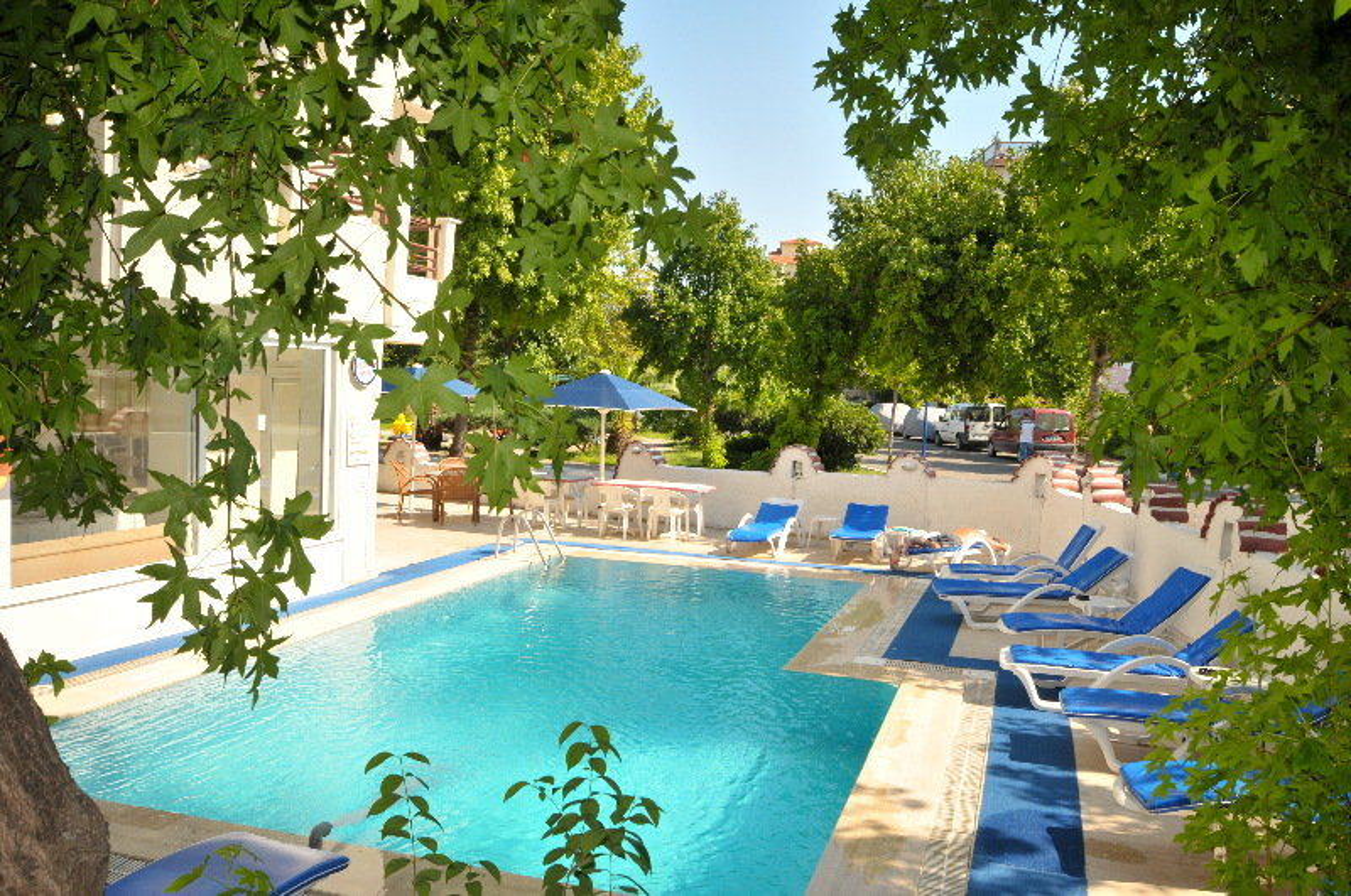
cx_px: 676
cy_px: 448
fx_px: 1124
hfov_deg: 62.0
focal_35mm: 30
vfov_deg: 43.5
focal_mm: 20
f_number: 8
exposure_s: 1/250
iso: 200
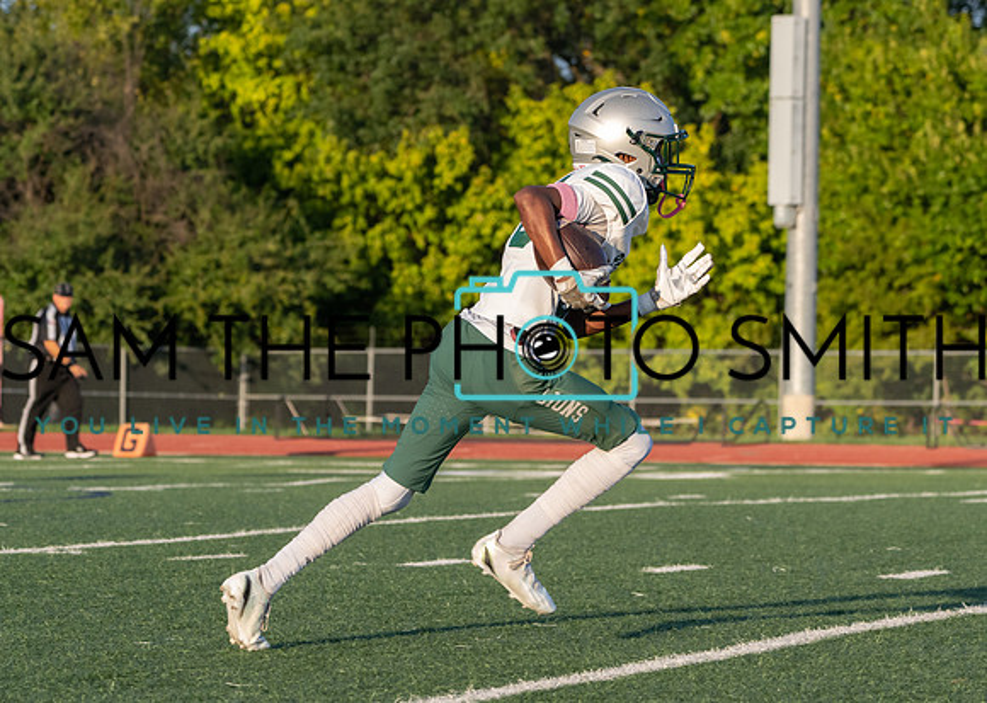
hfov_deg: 10.5
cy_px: 364
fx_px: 5389
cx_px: 480
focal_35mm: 192
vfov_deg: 7.5
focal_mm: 146
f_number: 7.1
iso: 1250
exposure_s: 1/1250
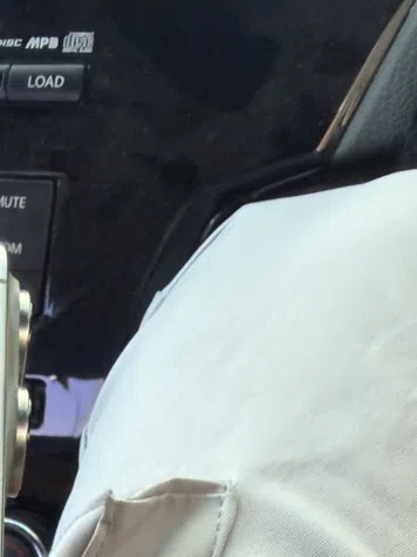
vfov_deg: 23.6
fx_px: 1109
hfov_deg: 20.1
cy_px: 792
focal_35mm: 69
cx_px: -75
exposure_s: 1/86
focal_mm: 2.22
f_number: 2.2
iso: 320
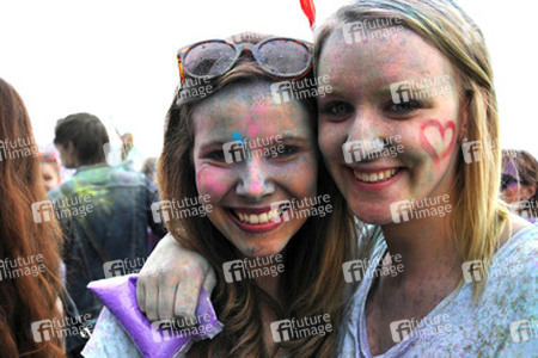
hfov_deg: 43.6
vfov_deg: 29.9
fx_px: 672
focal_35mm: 45
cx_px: 269
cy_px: 179
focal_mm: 30
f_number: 7.1
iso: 200
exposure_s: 1/200
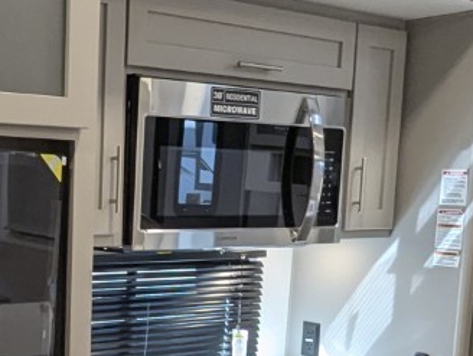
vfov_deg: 21.1
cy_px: 336
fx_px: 931
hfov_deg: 27.7
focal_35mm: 68
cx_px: 64
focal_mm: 2.35
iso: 184
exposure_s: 1/95.7
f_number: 2.2
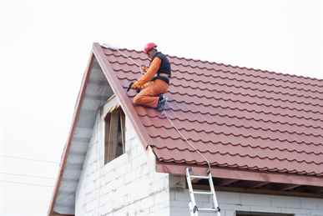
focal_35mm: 75
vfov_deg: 18.2
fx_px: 674
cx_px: 162
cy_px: 108
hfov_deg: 27.0
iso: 100
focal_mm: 50
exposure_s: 1/15
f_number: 14
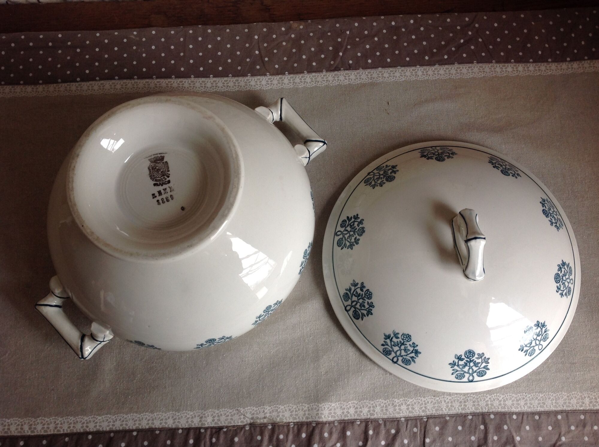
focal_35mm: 35
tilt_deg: -75.0
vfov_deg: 40.6
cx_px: 300
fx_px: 605
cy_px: 224
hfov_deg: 52.7
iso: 50
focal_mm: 4.28
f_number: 2.4
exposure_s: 1/15
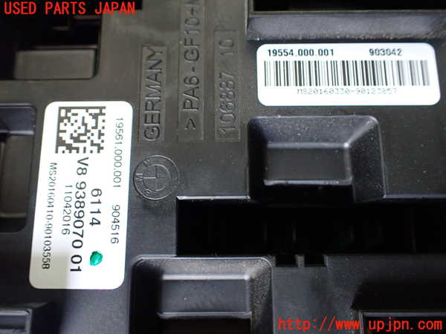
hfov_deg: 60.0
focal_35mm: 30
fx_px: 387
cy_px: 167
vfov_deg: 46.8
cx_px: 223
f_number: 2.3
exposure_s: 1/125
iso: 640
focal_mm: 5.4
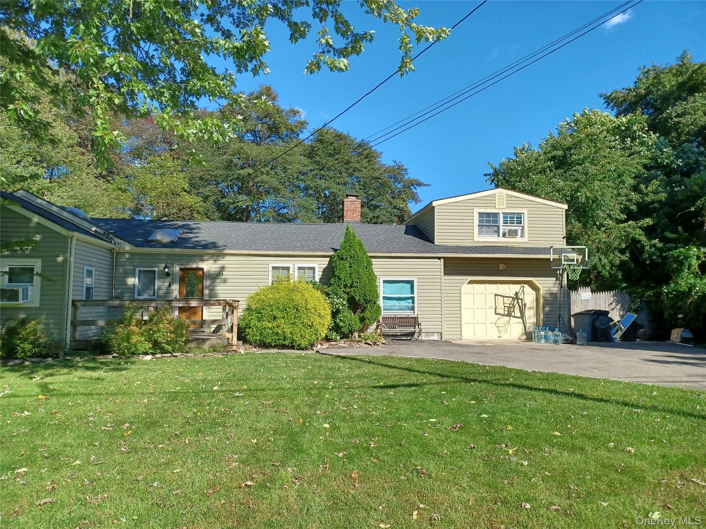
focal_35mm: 25
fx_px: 510
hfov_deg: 69.4
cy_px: 264
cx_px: 353
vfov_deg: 54.9
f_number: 1.8
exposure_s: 1/315
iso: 32
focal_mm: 4.6
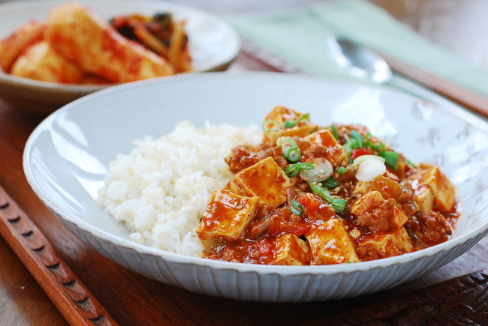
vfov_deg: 18.2
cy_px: 163
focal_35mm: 75
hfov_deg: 27.0
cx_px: 244
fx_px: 1018
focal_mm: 50
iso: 160
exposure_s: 1/4
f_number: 5.6
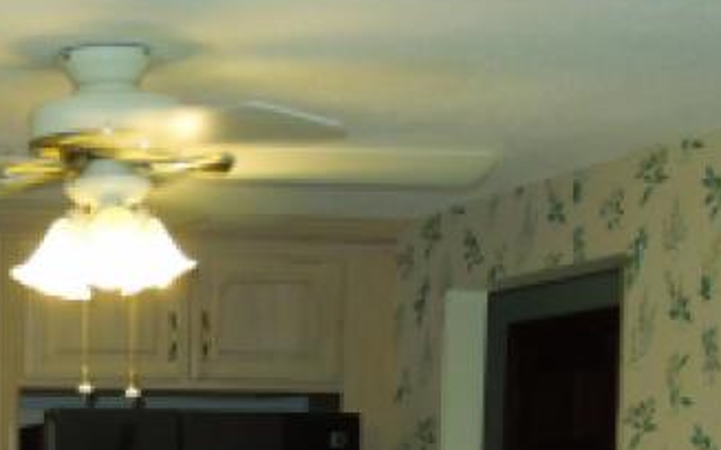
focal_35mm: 103
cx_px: 9
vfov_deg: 11.7
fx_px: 2023
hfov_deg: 19.6
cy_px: 833
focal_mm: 5.6
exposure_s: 1/40
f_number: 3.6
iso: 180
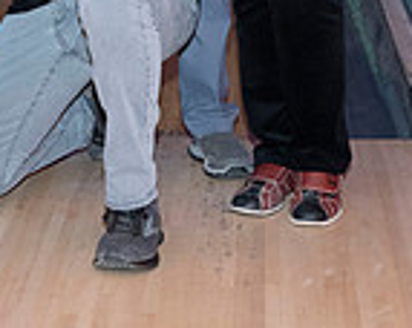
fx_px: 1717
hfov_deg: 13.5
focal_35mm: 141
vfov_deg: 10.5
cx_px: 32
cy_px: -188
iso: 1600
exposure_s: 1/60
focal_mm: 37
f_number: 5.6
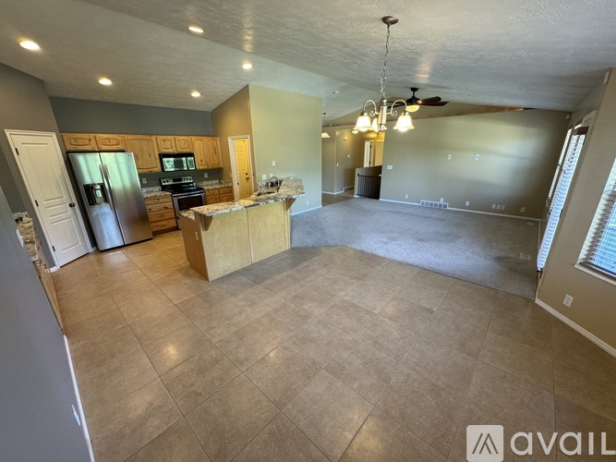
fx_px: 249
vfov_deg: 85.7
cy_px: 231
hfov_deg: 102.1
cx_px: 308
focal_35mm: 14
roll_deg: +0.8
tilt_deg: -19.1
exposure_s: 1/60
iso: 160
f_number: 2.2
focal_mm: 2.22
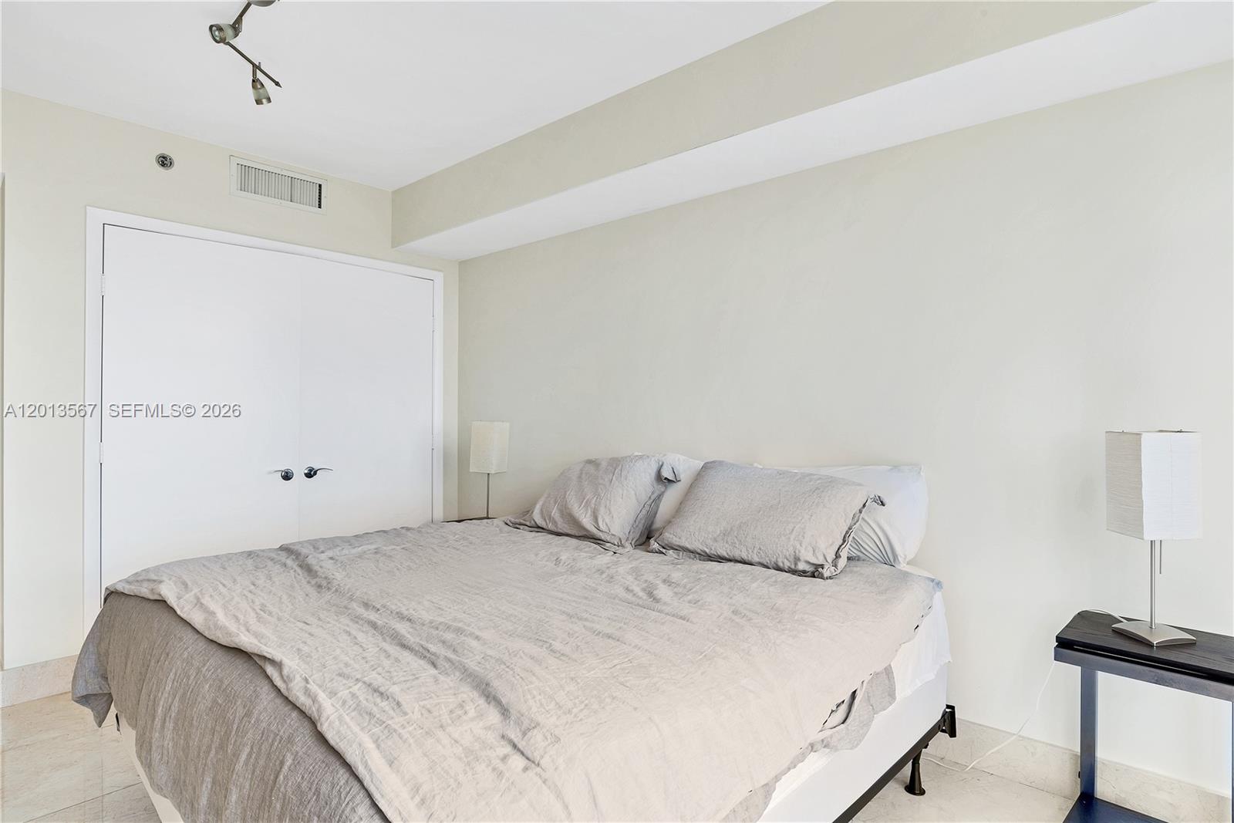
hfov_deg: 90.0
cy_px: 412
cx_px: 617
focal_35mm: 18
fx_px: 617
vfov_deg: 67.4
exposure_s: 1/2
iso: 200
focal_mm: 18
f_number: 11
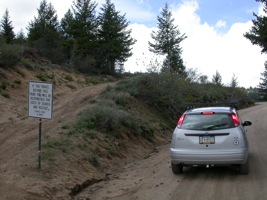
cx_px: 134
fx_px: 347
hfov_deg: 42.1
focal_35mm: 45
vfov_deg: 32.2
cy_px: 100
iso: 100
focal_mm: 9.5
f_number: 7.1
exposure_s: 1/225
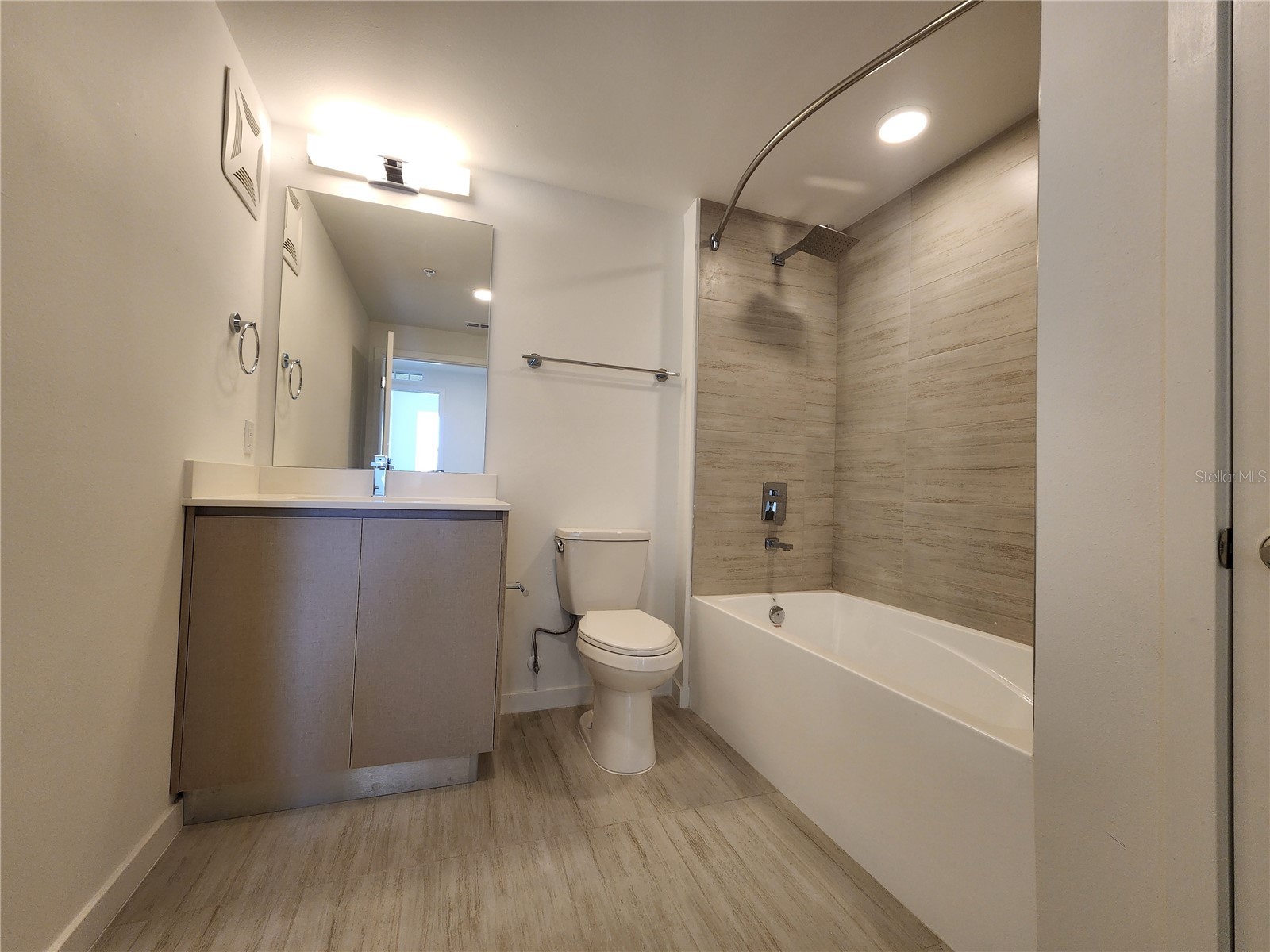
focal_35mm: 13
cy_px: 476
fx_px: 477
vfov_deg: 89.9
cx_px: 635
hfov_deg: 106.2
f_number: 2.2
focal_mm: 2.2
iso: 100
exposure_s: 1/60
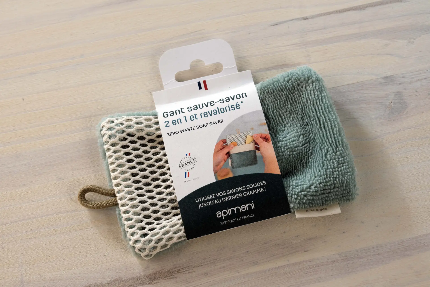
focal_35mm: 84
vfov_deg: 16.3
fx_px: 1003
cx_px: 215
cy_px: 144
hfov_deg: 24.2
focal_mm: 56
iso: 80
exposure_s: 1/8
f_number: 8
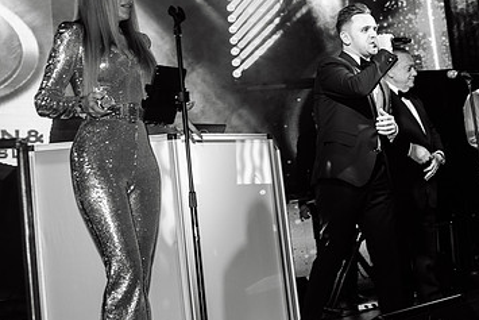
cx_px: 395
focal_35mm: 69
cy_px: 72
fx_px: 918
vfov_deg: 19.6
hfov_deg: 28.5
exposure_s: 1/200
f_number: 2.8
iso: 640
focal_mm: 35
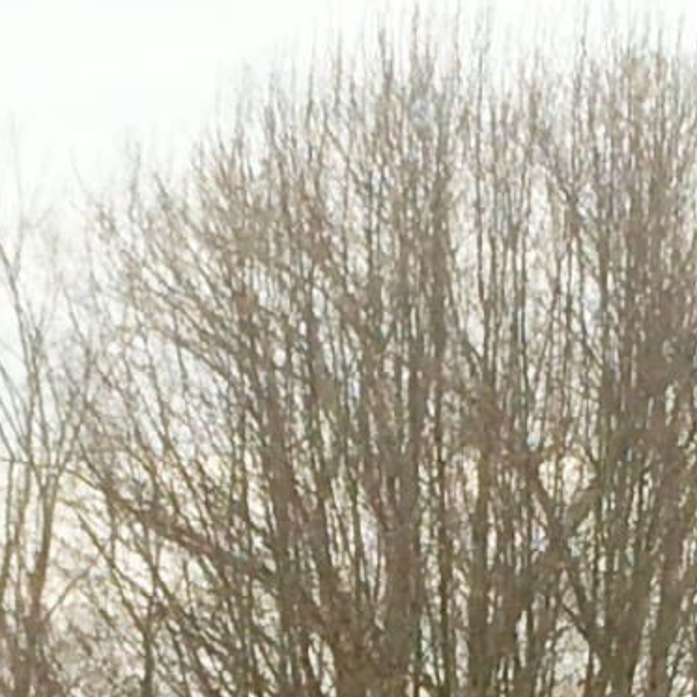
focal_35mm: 206
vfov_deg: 8.3
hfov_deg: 8.5
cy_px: 1099
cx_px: 312
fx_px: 4693
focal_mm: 4.15
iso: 32
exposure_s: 1/370
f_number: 2.2
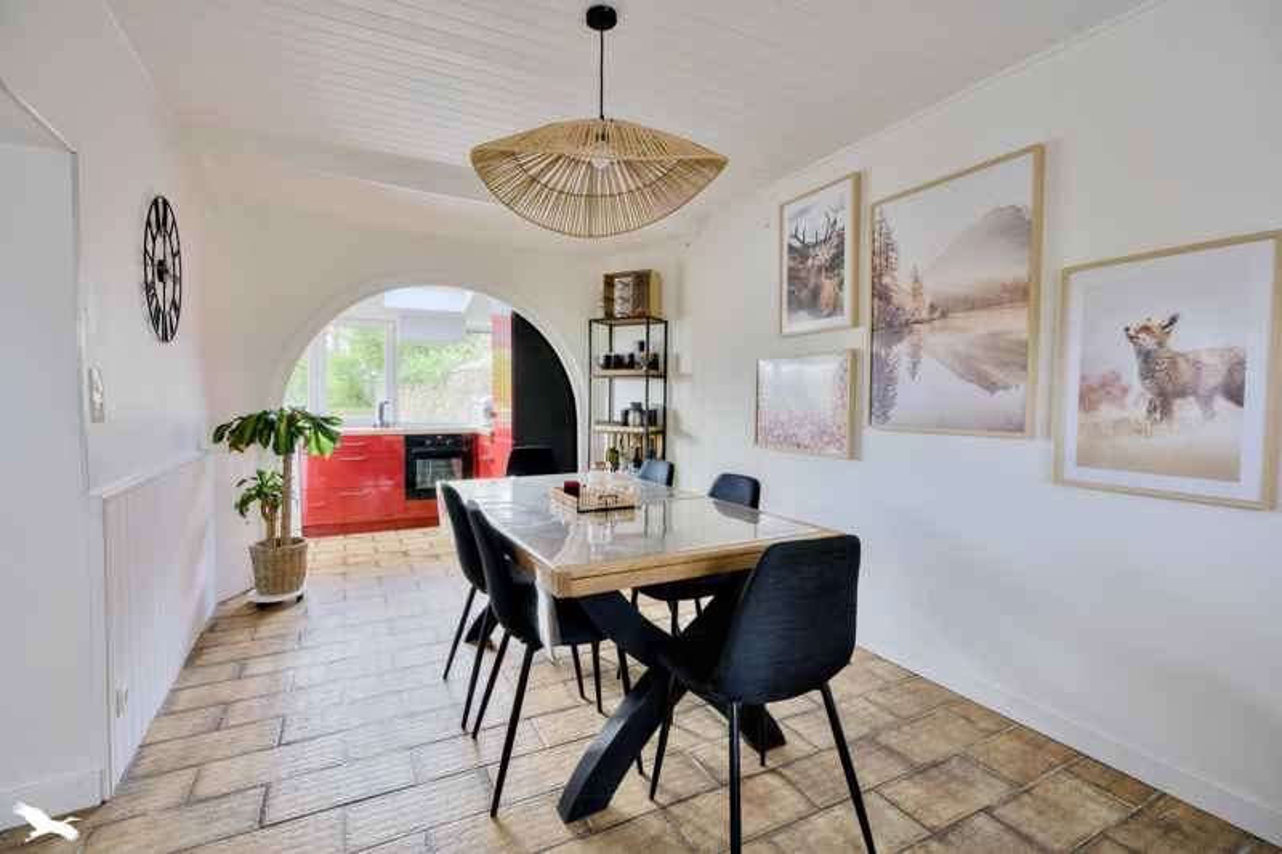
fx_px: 570
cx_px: 641
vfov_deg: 73.7
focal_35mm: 16
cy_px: 427
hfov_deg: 96.7
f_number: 8
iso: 800
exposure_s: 1/60
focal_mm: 16
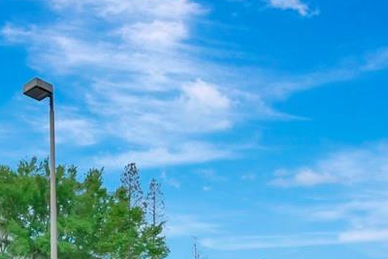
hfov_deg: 43.4
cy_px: 321
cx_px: 65
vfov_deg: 27.4
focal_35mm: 42
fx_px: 456
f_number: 11
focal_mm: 11
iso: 1000
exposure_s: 1/2000
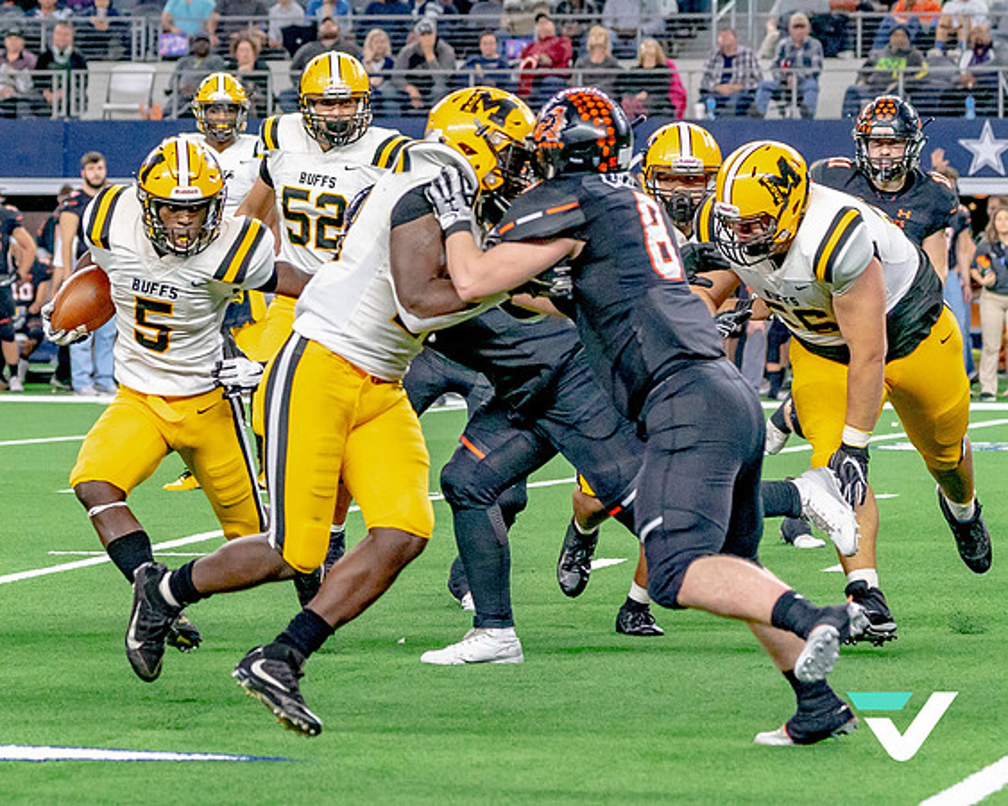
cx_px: 246
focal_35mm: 239
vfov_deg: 6.5
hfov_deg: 8.1
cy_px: 288
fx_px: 7124
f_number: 5.6
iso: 5000
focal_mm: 135
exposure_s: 1/1500
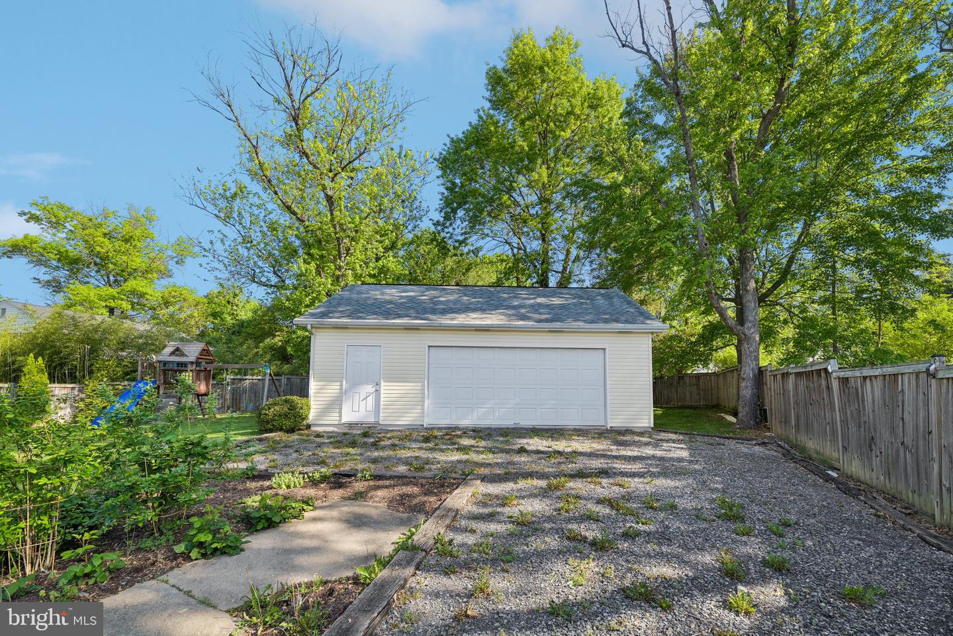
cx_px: 476
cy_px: 318
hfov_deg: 104.3
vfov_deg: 81.2
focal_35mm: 14
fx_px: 371
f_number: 8
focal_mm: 14
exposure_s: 1/80
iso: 100
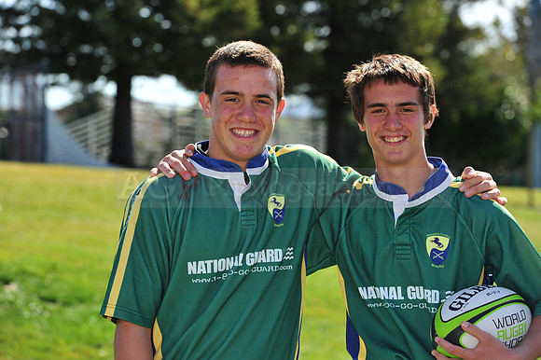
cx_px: 270
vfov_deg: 8.8
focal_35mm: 155
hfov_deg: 13.3
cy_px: 180
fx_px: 2328
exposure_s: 1/400
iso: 200
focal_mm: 155
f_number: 6.3
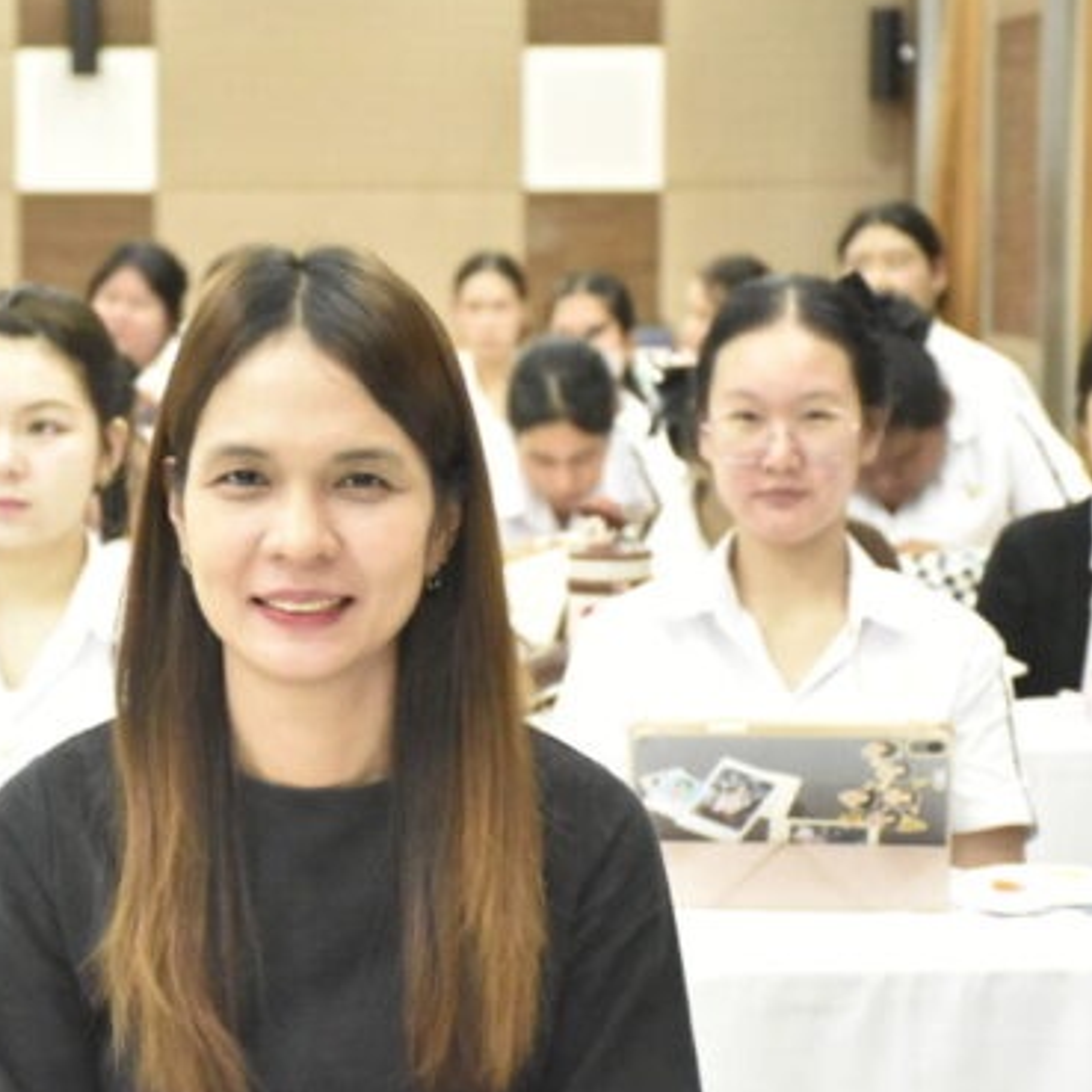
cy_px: 616
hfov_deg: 15.1
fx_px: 4104
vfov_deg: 15.2
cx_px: 293
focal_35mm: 115
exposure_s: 1/125
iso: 12800
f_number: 4.8
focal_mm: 52
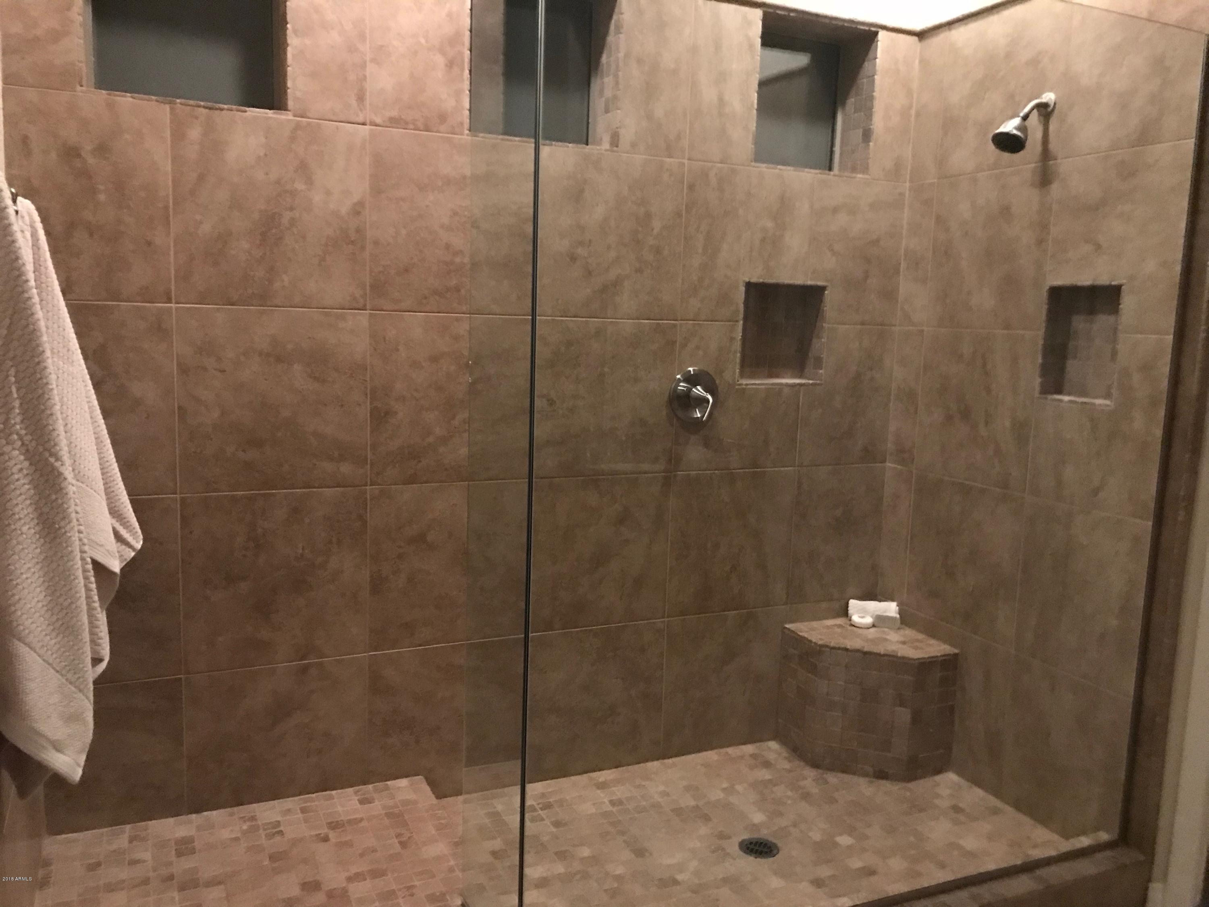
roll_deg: -2.3
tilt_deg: -7.2
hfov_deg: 63.4
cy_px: 454
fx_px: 978
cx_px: 604
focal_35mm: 28
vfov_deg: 49.7
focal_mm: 3.99
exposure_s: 1/4
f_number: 1.8
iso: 100
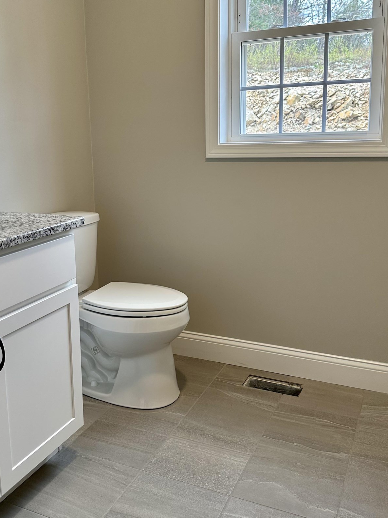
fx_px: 523
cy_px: 224
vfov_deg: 52.5
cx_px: 165
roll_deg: +1.3
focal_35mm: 35
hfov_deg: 40.6
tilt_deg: -9.1
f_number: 1.78
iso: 125
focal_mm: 6.86
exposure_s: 1/120
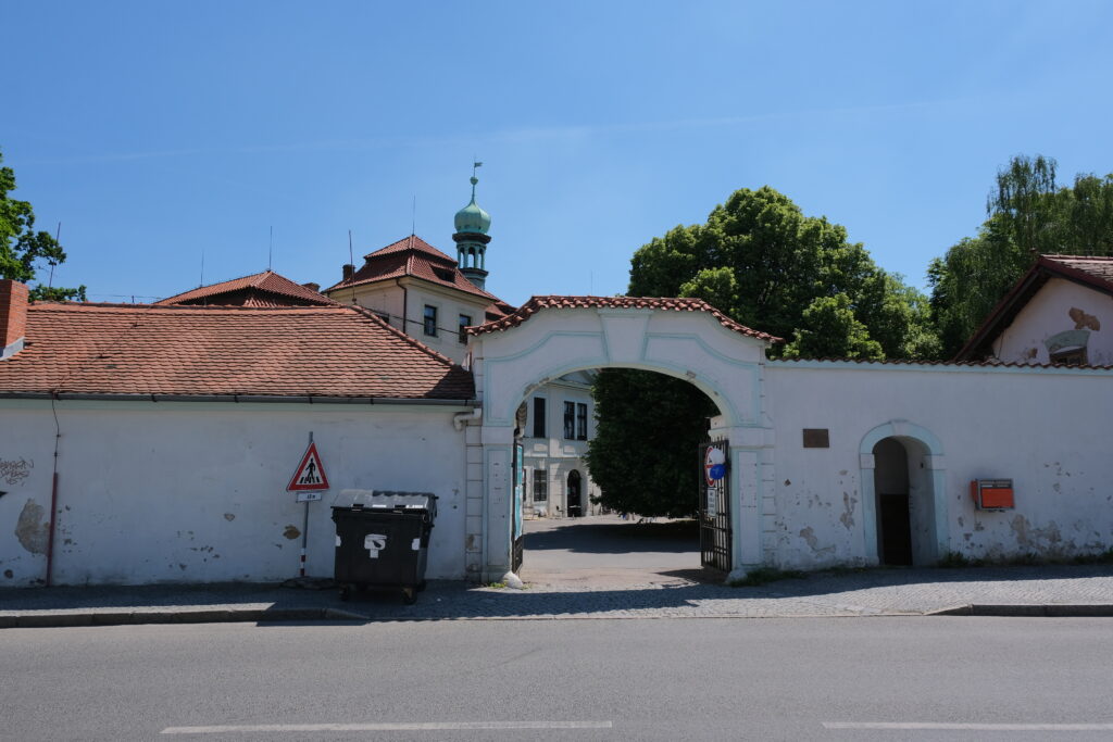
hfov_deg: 73.7
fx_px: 742
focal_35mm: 24
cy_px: 371
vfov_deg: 53.1
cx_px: 556
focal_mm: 16
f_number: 8
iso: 320
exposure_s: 1/640
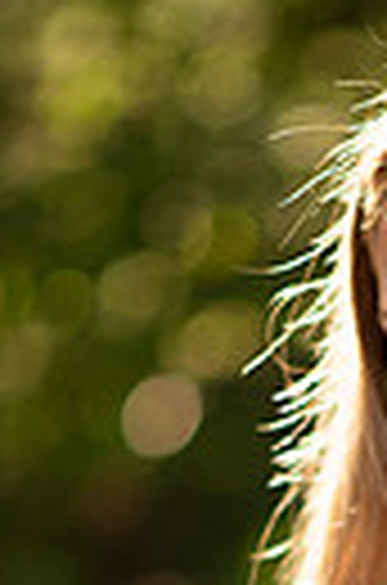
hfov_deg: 4.6
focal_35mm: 295
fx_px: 4782
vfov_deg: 6.9
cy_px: 747
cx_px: 526
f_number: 1.8
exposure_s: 1/250
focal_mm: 85
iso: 125
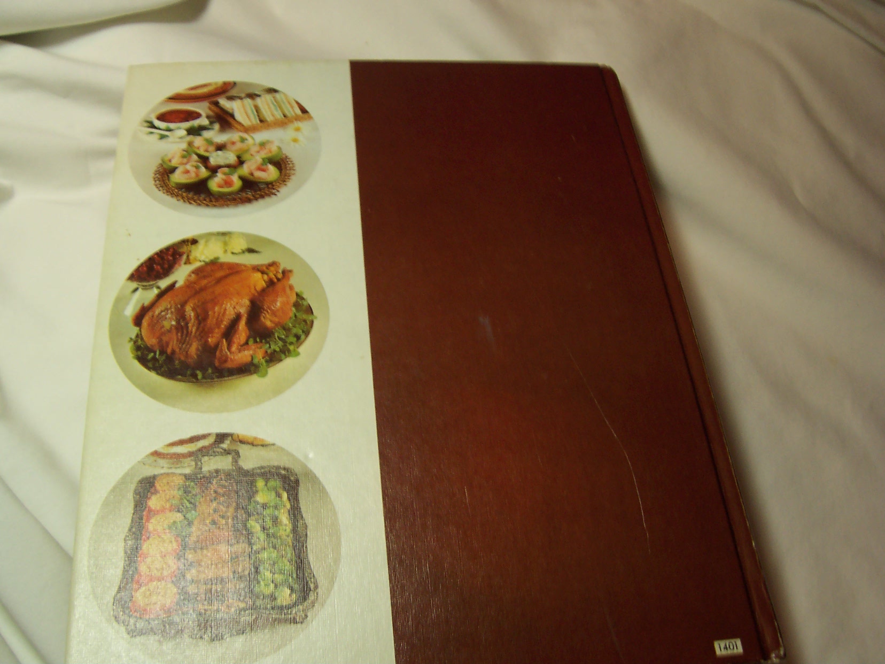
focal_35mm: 37
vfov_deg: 38.7
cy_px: 332
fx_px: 946
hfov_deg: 50.1
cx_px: 442
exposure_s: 1/30
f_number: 2.8
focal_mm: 5.6
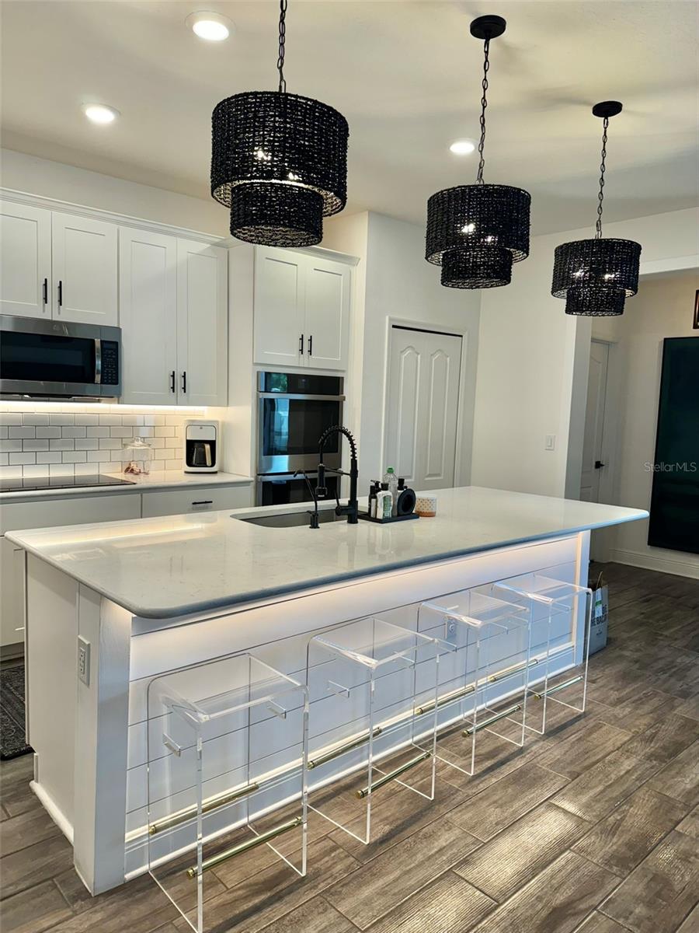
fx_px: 646
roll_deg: -2.6
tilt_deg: -4.1
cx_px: 350
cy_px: 466
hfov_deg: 56.8
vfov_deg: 71.6
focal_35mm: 24
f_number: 1.78
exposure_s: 1/120
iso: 100
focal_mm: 6.76
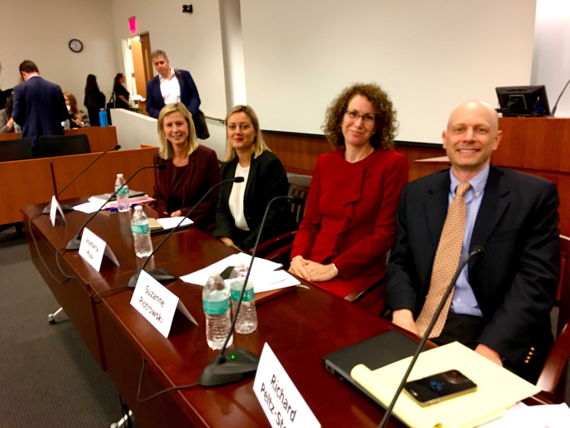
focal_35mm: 29
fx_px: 478
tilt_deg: -13.8
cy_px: 214
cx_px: 285
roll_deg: +1.9
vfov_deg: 48.2
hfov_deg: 61.7
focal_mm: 4.15
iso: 100
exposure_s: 1/8
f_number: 2.2
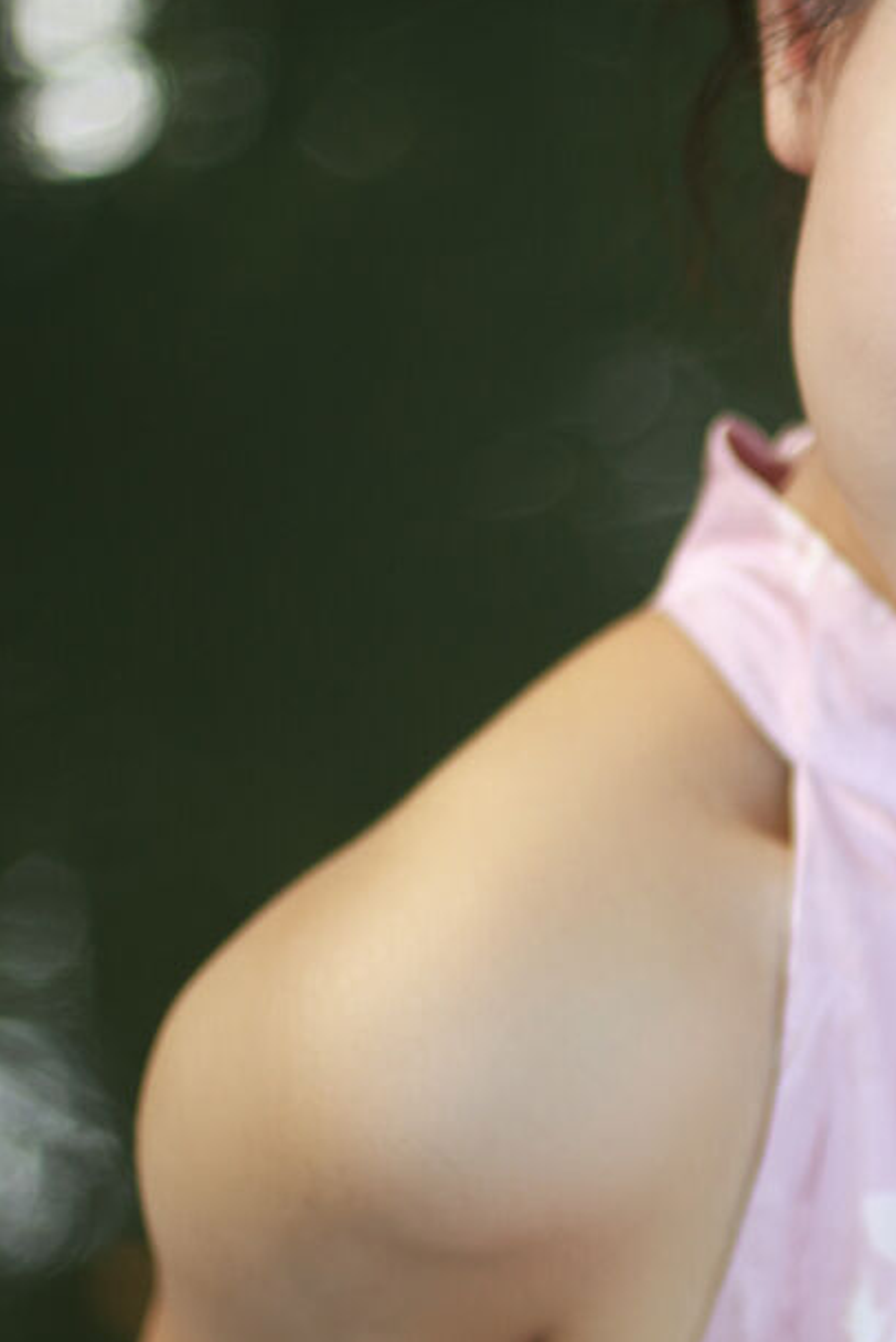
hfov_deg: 9.2
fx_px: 5407
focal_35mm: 145
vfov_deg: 14.1
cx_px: 1304
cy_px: 865
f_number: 1.8
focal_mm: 50
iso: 640
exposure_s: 1/200
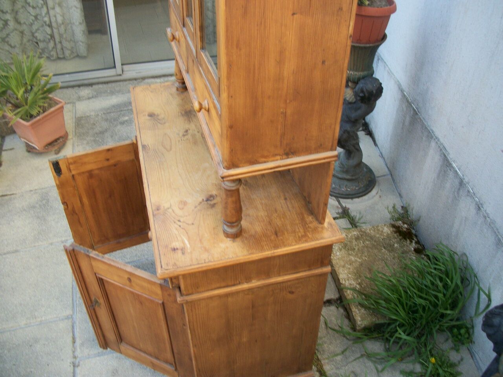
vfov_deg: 44.2
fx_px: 465
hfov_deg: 56.8
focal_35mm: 32
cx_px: 252
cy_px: 188
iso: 80
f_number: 2.9
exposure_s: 1/100
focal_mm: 5.7
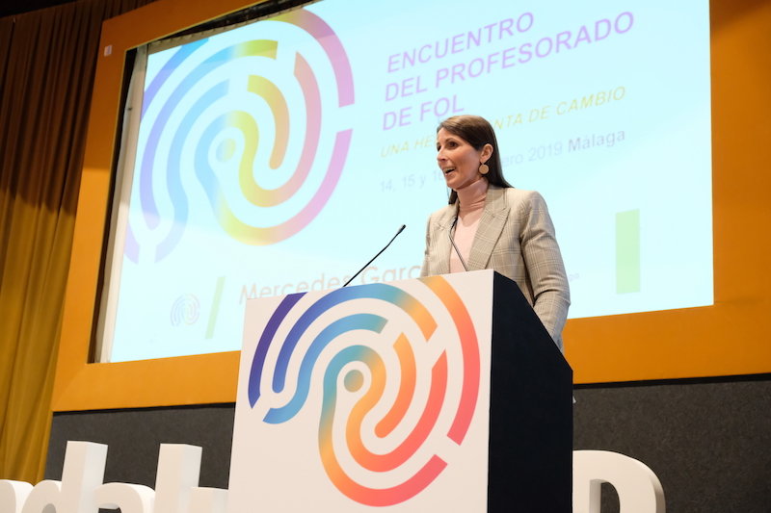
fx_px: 1006
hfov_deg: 41.9
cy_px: 256
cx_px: 386
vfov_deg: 28.6
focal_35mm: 47
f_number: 4
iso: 3200
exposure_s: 1/27
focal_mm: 31.5
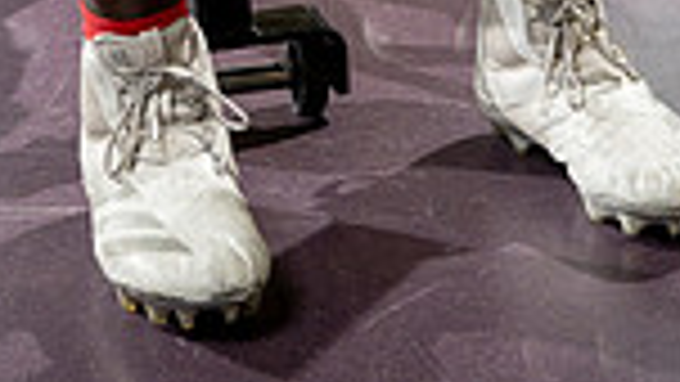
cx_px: 293
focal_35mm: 122
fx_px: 2200
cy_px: -553
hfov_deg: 17.6
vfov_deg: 8.9
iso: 640
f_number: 4.5
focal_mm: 39
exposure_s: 1/250
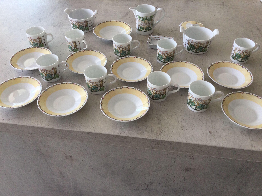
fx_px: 235
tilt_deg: -45.5
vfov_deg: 45.4
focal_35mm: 31
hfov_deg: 58.4
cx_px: 131
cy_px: 98
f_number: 2.4
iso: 50
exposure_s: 1/120
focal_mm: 3.3
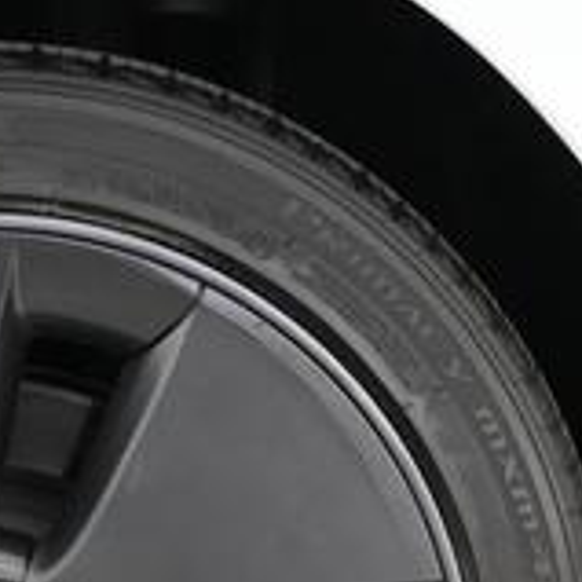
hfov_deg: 19.0
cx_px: 4
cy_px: 688
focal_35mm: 89
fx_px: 1693
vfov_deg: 18.5
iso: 5000
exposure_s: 1/160
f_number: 2.8
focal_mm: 26
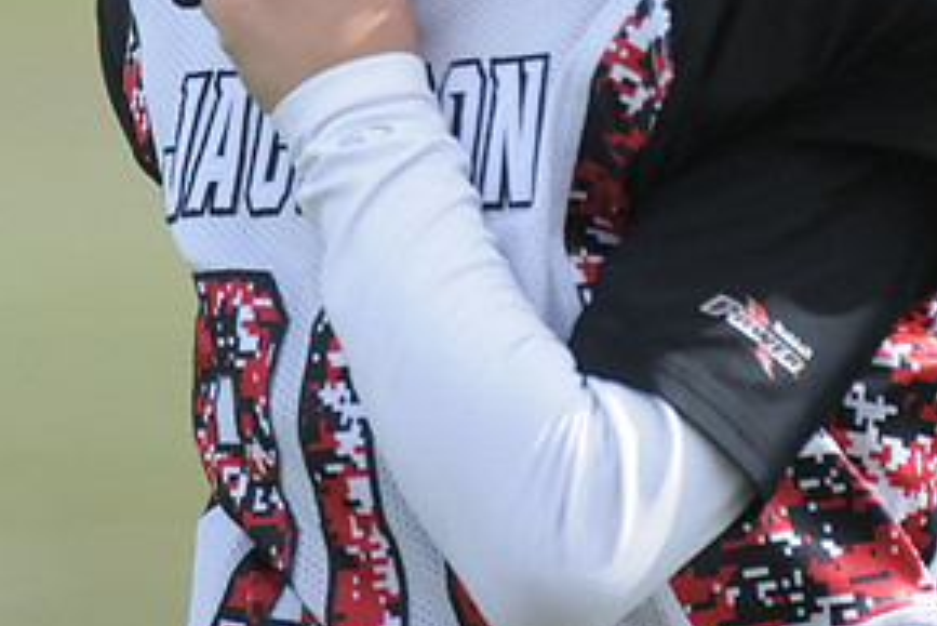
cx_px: 459
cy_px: -227
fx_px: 31326
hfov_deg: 1.7
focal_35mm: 1203
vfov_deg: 1.1
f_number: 4
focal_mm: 400
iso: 1600
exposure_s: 1/5000
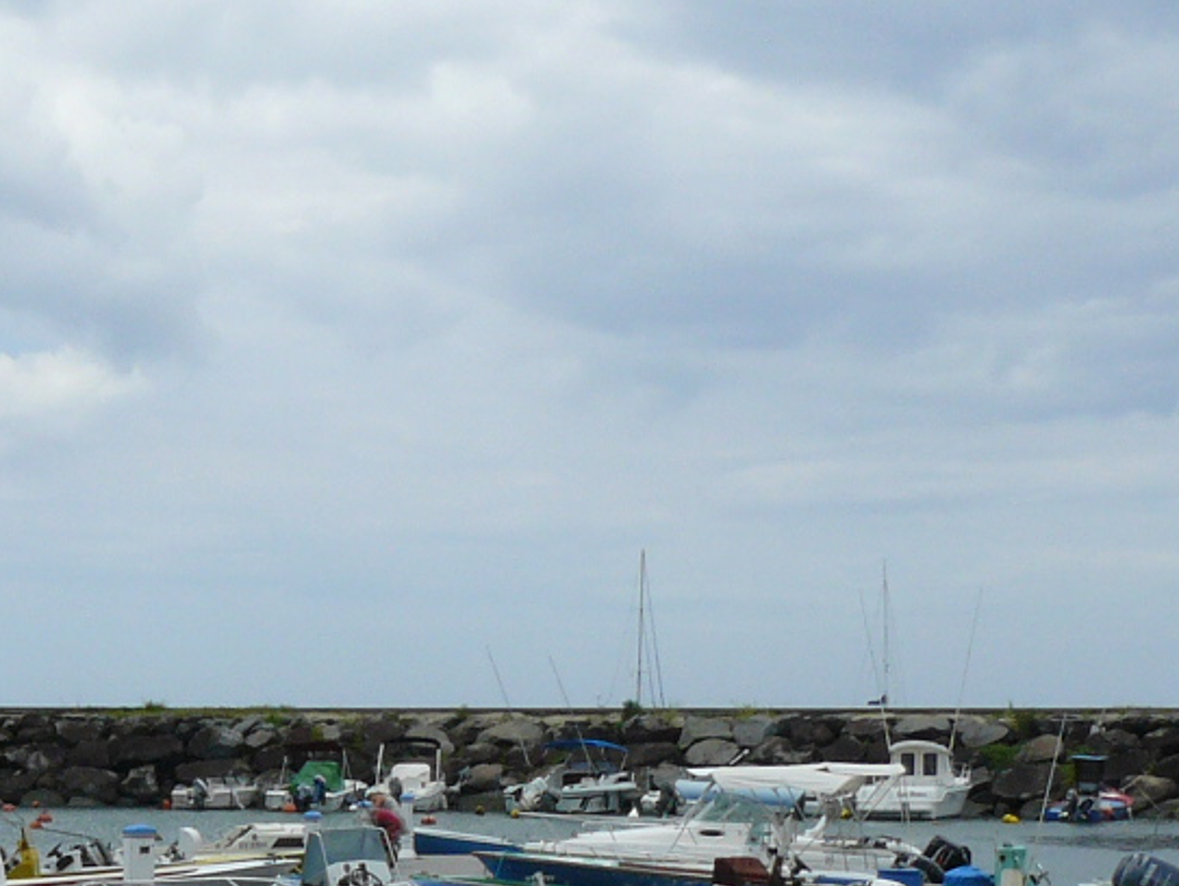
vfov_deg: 13.6
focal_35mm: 106
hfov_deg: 18.2
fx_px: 3613
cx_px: 96
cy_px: 1075
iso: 100
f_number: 6.3
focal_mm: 6
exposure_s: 1/500
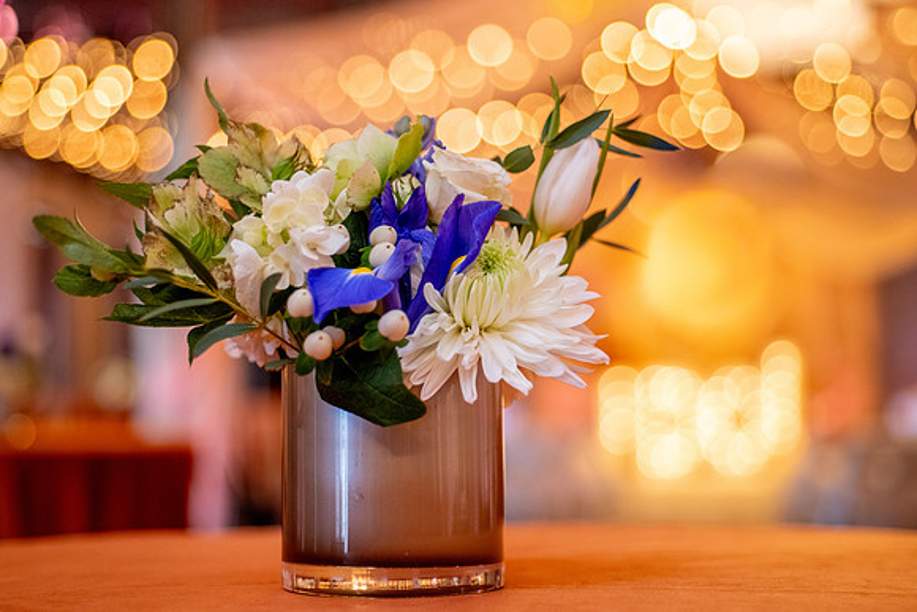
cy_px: 300
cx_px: 441
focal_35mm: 63
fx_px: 1616
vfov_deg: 21.4
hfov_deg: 31.7
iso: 1600
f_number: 3.2
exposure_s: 1/100
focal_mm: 60
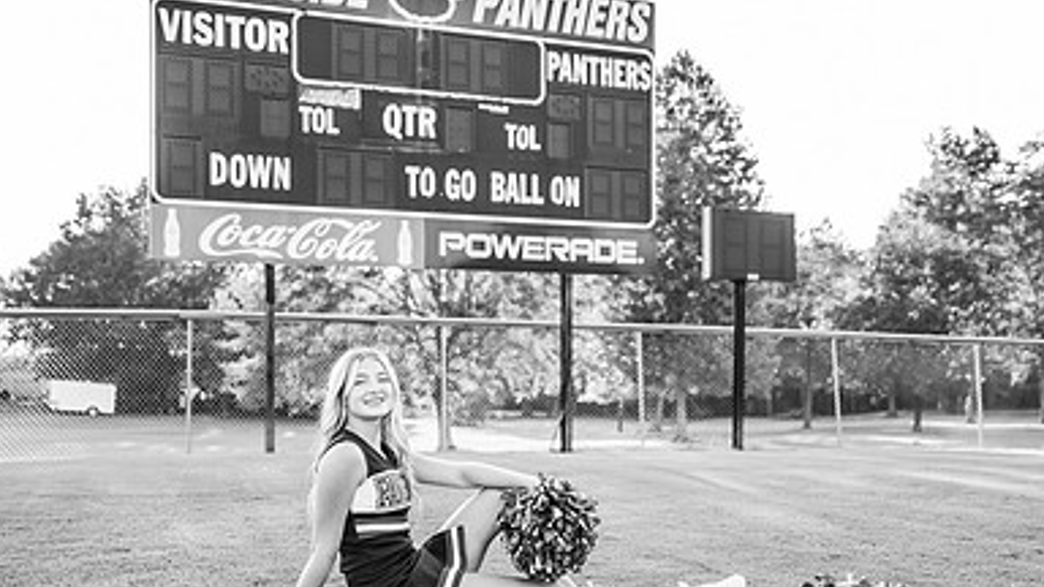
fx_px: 1052
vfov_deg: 31.0
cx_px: 511
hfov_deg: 52.8
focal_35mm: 38
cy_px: 390
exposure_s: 1/500
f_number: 2
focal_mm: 24
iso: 125
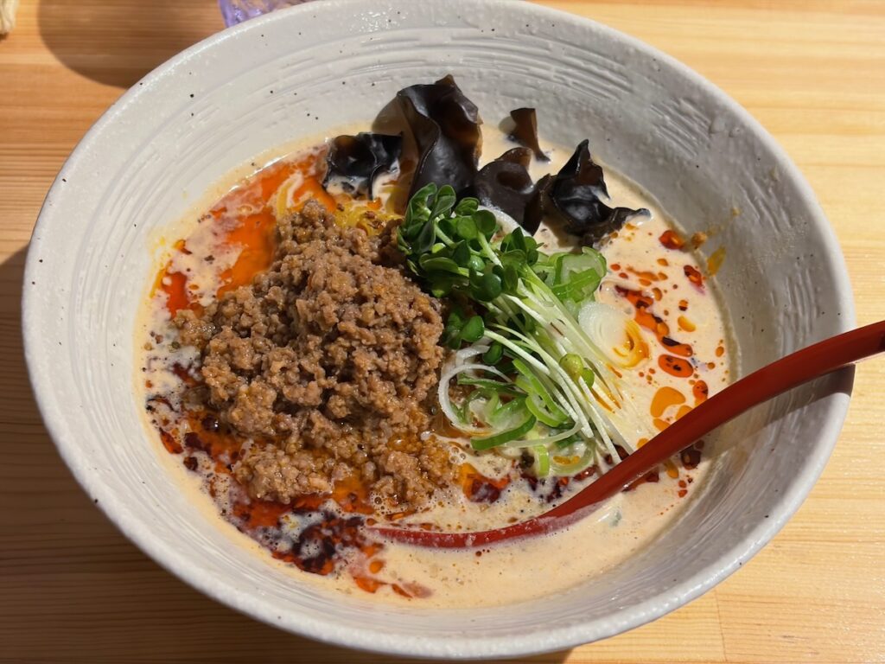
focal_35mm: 52
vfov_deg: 28.0
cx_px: 442
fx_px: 1329
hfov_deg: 36.8
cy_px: 332
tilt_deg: -54.1
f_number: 1.6
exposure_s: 1/50
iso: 100
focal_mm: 5.96
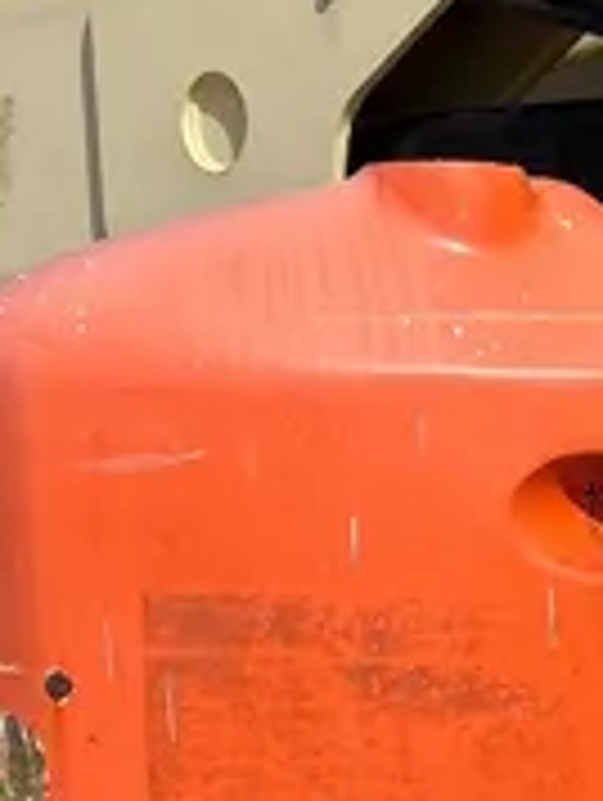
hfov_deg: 13.3
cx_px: 814
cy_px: 1087
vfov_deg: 17.1
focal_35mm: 107
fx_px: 2479
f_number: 1.5
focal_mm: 5.7
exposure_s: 1/5882
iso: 50
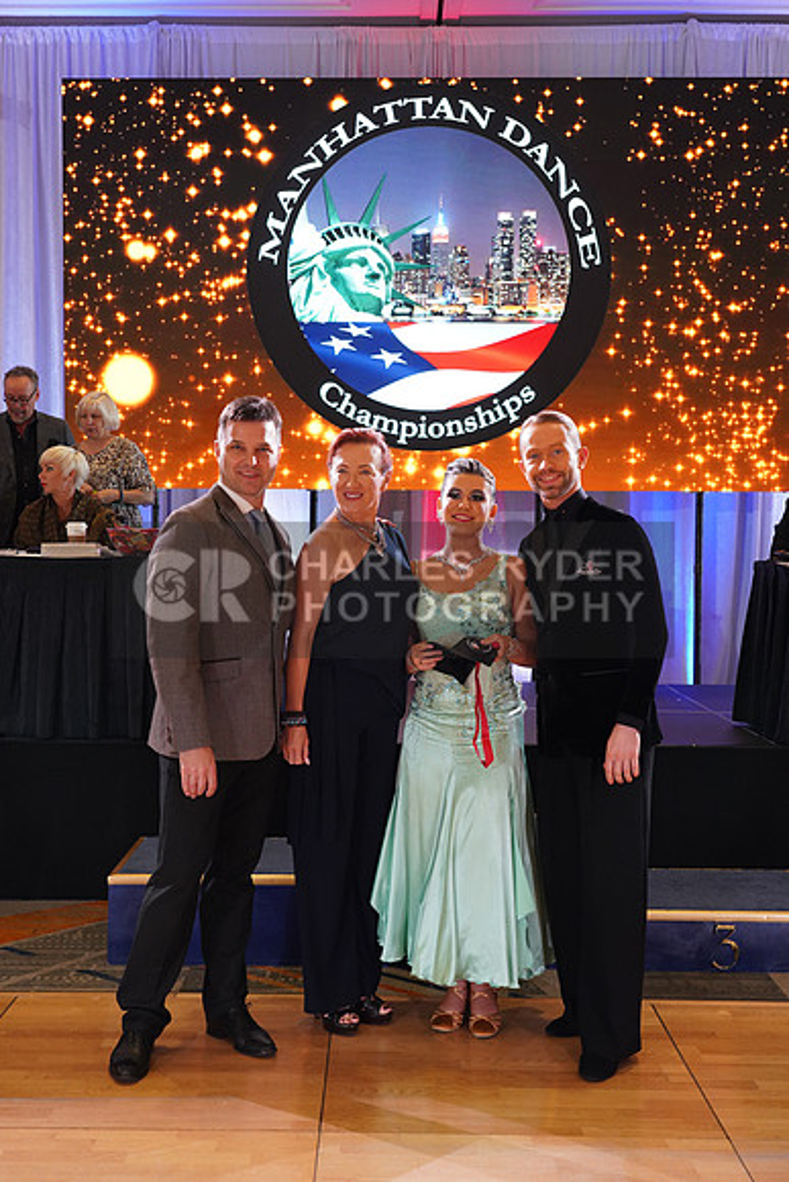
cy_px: 591
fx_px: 1314
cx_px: 394
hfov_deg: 33.4
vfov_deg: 48.4
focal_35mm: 40
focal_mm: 40
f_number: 5
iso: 2000
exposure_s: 1/160
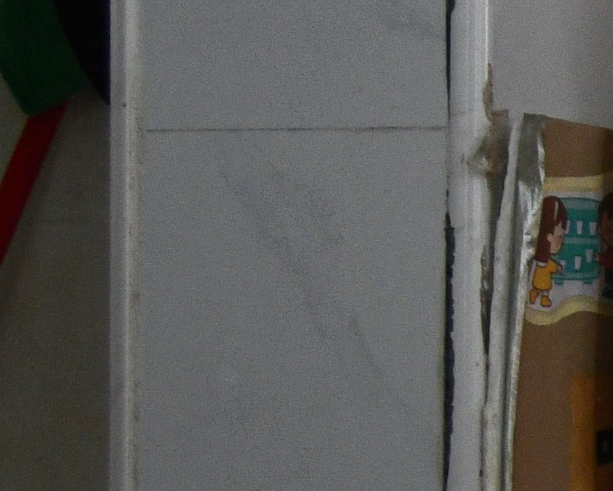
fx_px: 4373
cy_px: 430
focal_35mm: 241
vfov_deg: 6.4
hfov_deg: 7.2
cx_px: 1822
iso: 800
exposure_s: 1/160
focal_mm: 29
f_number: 4
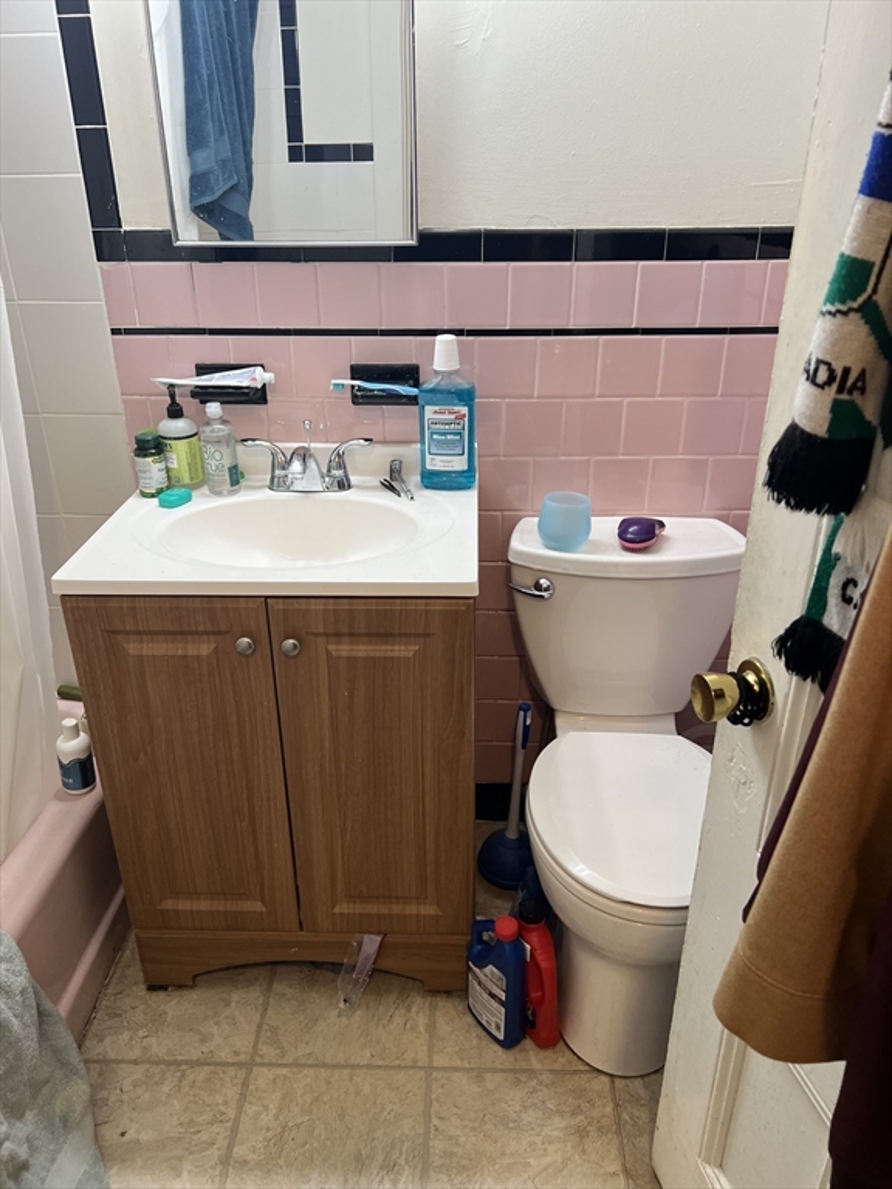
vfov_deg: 67.3
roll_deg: +0.2
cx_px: 446
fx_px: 893
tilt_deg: -24.6
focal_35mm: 26
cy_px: 594
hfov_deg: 53.1
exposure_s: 1/120
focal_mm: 5.7
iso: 100
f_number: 1.5
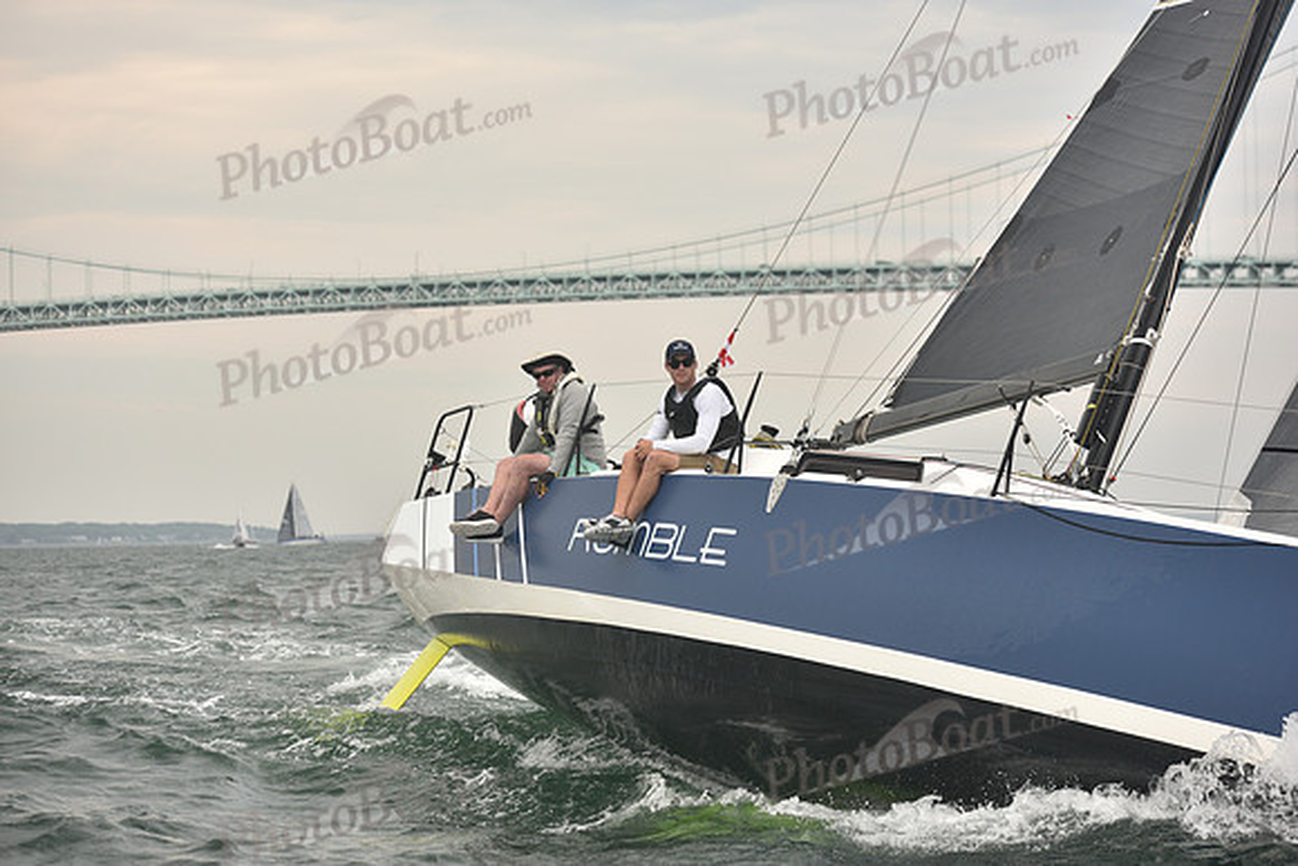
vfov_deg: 15.9
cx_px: 649
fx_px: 3101
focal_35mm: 86
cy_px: 433
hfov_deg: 23.6
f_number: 4
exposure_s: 1/500
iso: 250
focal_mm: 86
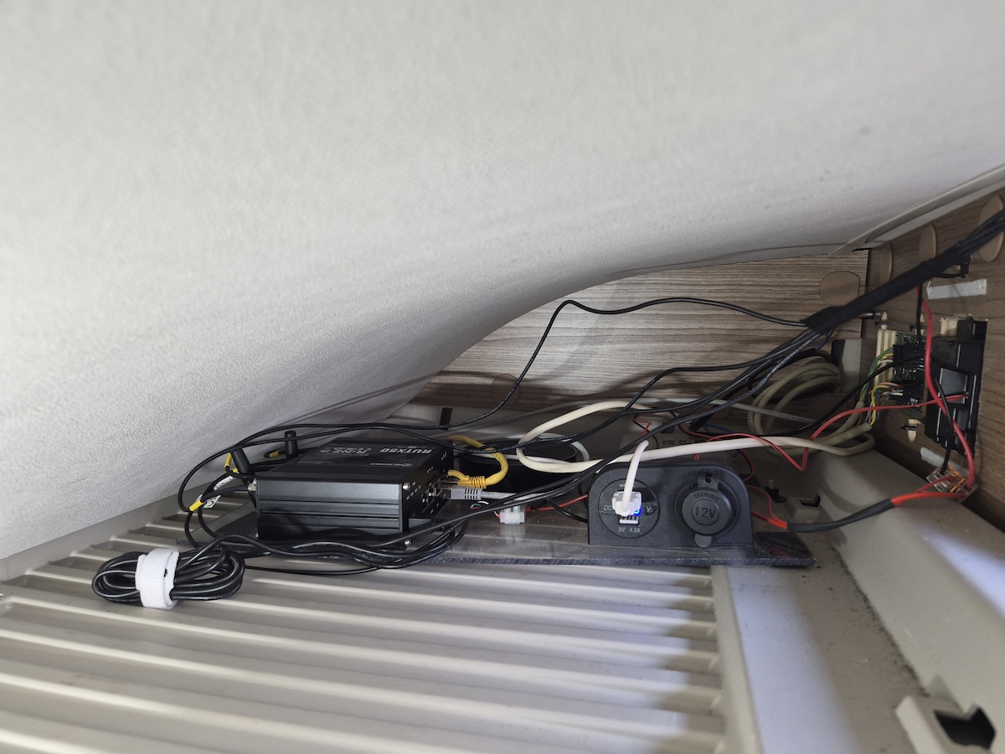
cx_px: 502
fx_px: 668
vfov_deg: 58.9
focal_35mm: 23
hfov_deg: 73.9
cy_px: 377
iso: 250
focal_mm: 5.4
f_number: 1.8
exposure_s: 1/180
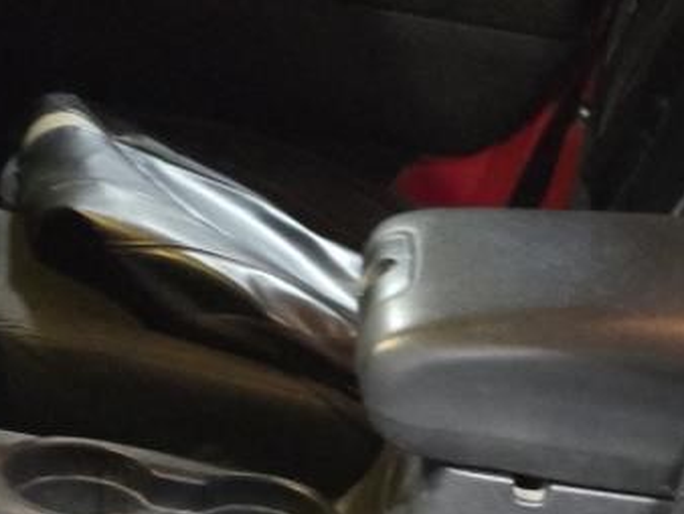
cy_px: 761
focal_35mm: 87
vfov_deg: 15.7
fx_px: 1720
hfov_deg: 22.3
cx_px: 494
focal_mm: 6.3
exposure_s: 1/30
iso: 1600
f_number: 1.7
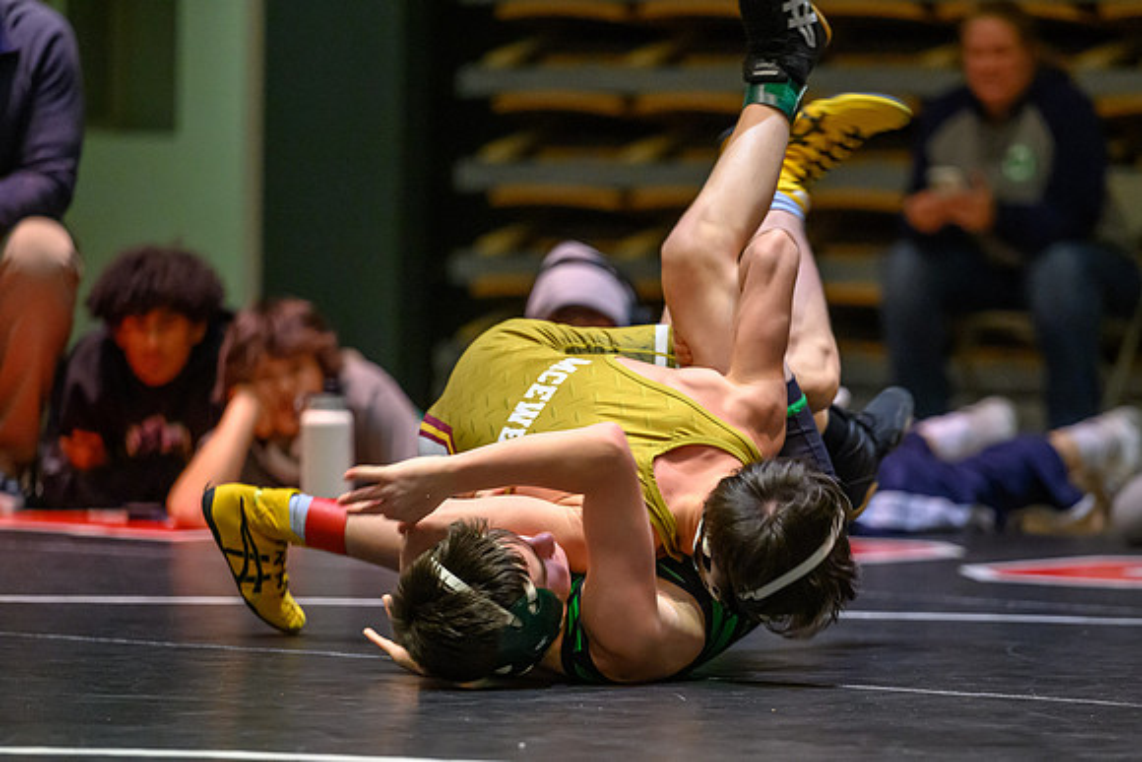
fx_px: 6943
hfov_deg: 9.4
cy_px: 454
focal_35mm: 219
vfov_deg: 6.3
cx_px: 690
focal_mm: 180
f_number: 2.8
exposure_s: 1/320
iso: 5600
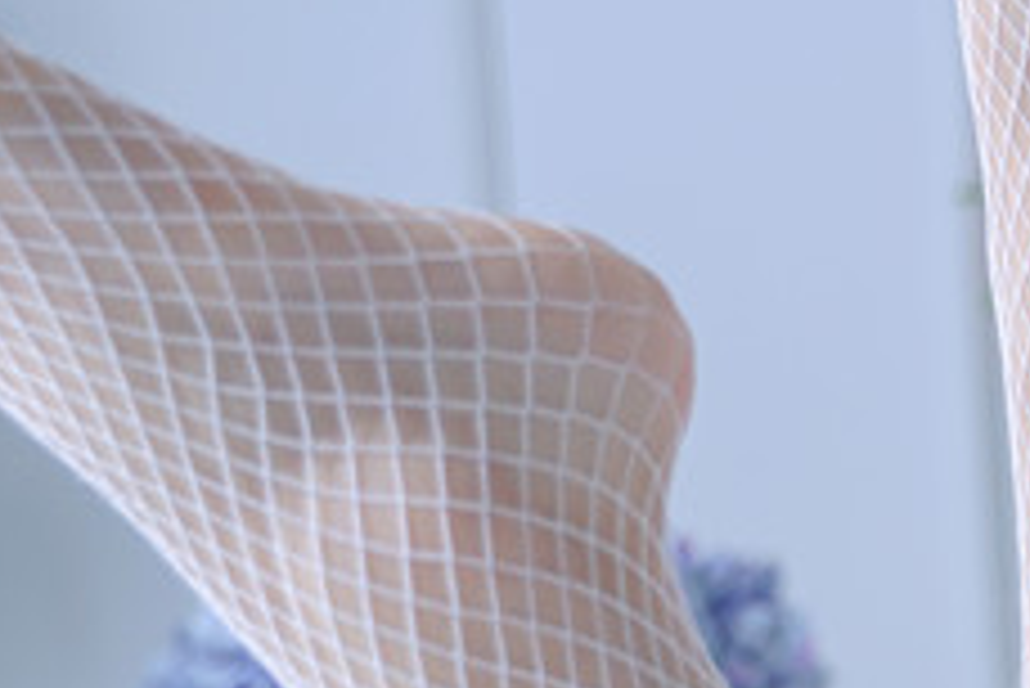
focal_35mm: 153
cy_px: 1010
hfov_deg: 12.6
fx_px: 4380
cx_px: 1615
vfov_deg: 8.8
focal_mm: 35
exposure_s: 1/200
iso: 100
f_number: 2.8
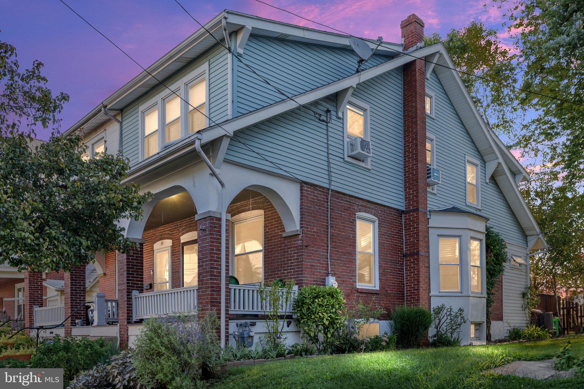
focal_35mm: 31
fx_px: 503
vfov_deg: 42.3
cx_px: 292
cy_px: 194
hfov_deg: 60.3
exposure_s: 1/100
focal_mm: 31
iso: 320
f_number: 7.1
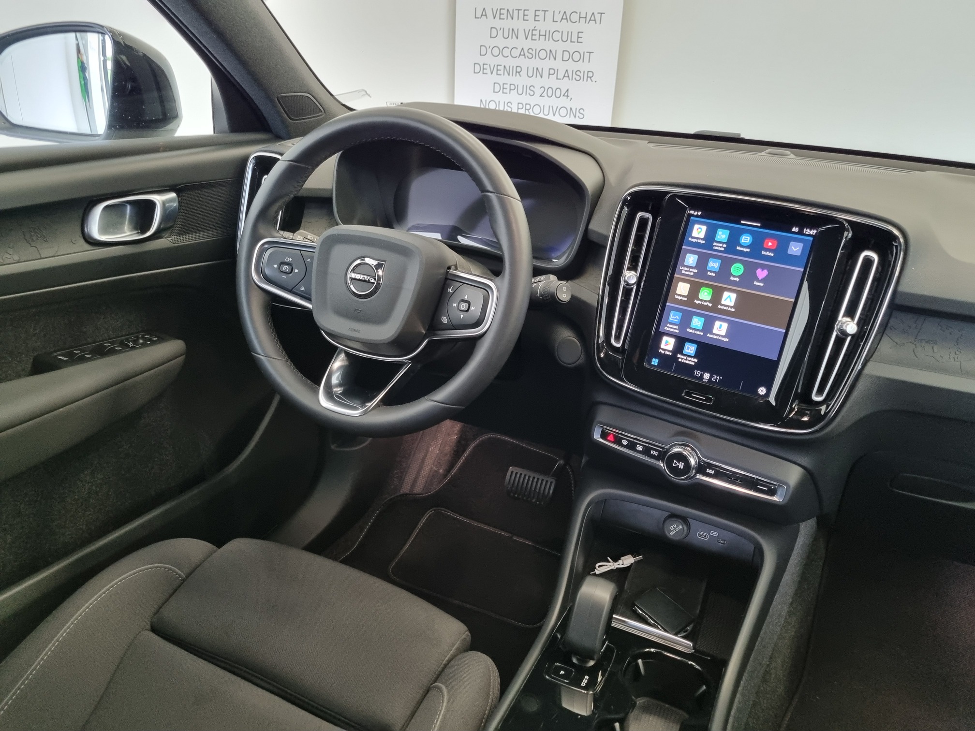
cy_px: 366
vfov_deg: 53.1
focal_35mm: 26
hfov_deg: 67.3
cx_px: 488
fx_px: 732
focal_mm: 5.4
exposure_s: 1/40
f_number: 1.8
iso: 640
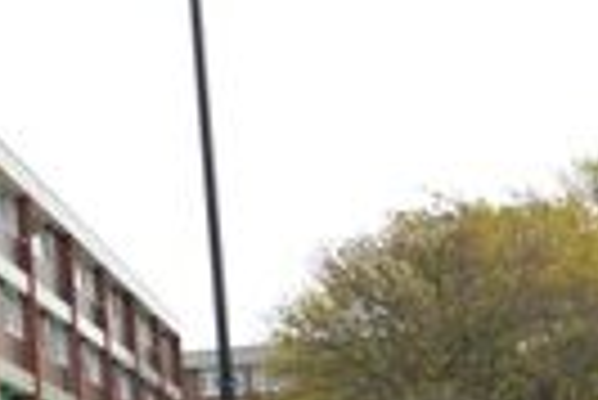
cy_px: 274
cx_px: -306
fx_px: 1707
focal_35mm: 103
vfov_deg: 13.3
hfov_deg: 17.7
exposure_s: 1/200
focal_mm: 13
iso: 100
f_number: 7.1
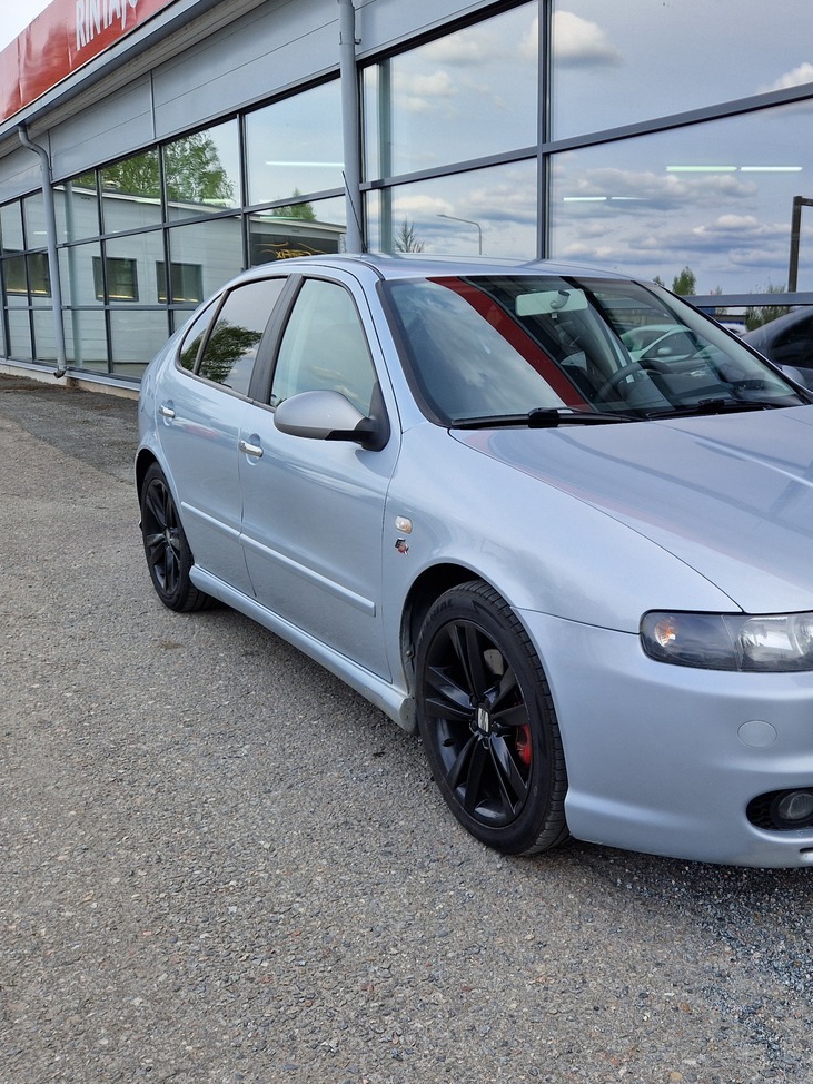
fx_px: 1064
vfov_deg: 53.9
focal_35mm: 34
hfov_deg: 40.3
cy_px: 520
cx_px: 638
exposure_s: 1/706
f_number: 1.8
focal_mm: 5.4
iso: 50
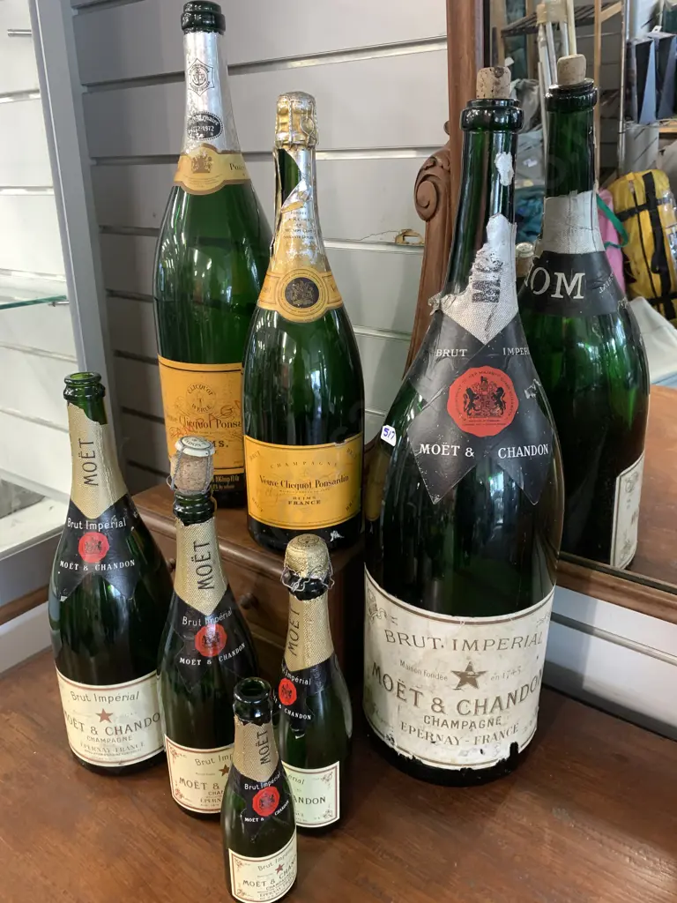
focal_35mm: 26
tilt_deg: -21.5
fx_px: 678
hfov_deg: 53.1
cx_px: 338
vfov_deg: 67.3
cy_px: 452
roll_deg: +0.4
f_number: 1.8
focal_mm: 4.25
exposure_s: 1/50
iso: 320
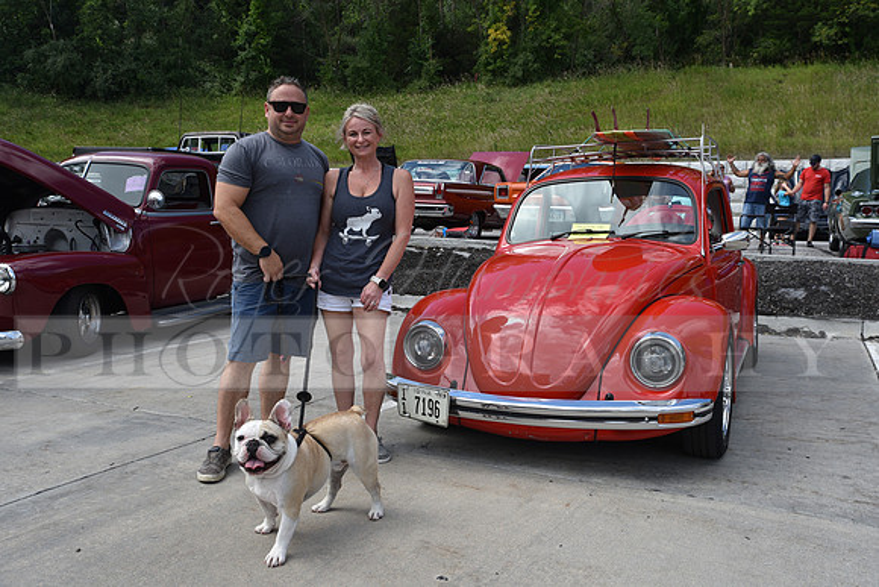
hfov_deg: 60.3
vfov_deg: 42.3
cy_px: 294
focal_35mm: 31
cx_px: 440
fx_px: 757
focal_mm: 31
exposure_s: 1/320
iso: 200
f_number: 9
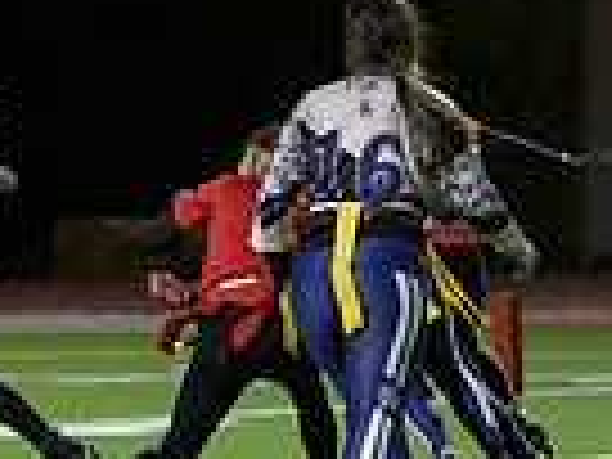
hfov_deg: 3.3
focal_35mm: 594
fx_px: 10502
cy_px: 335
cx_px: 140
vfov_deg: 2.5
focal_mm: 145
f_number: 2.8
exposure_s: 1/640
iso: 2800
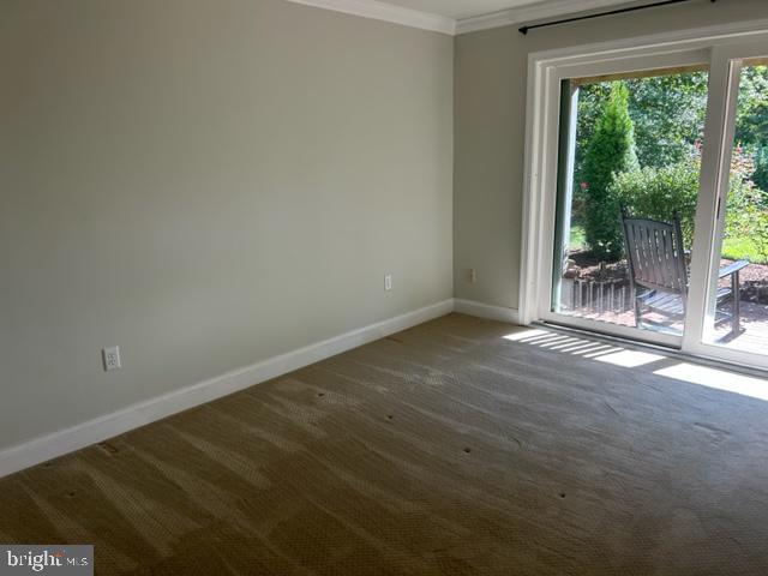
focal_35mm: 26
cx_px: 384
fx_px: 577
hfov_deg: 67.3
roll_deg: +0.5
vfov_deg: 53.1
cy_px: 288
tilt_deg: -11.1
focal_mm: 5.7
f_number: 1.5
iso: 40
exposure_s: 1/120
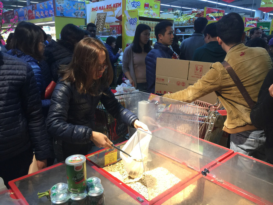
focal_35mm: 29
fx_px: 229
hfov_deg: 61.7
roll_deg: -2.0
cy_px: 102
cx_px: 136
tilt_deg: -14.1
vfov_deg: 48.2
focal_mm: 4.15
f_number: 2.2
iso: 50
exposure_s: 1/33
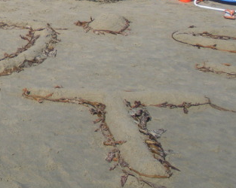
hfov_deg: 16.2
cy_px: -65
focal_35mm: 115
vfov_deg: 12.9
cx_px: -26
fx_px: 803
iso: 64
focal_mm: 6.3
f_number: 3.5
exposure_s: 1/896
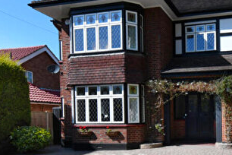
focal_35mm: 32
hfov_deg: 50.2
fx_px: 206
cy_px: 95
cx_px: 220
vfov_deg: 40.9
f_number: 10
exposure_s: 1/1000
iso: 640
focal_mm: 14
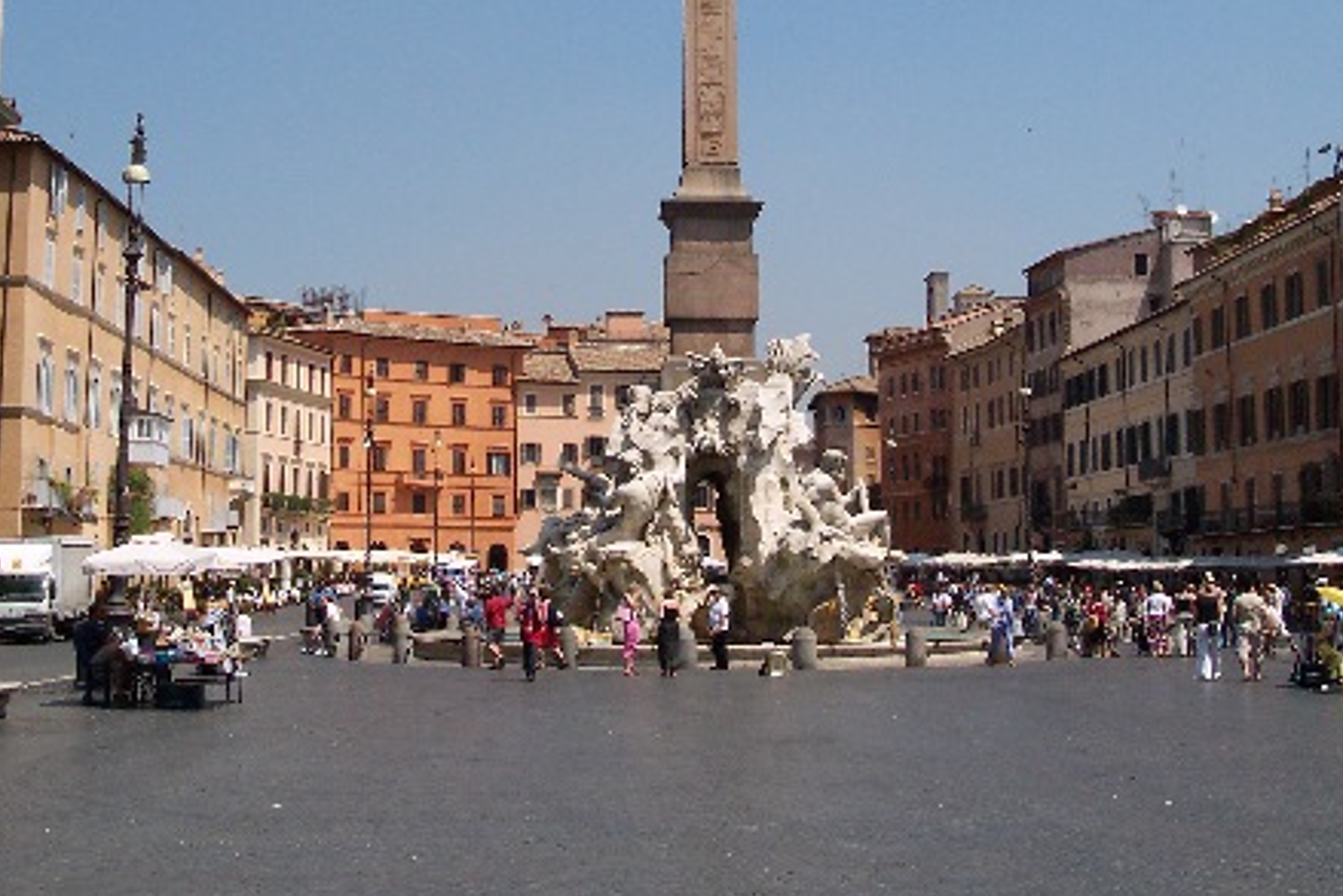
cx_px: 678
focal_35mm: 54
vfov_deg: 24.7
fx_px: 2015
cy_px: 174
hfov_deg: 36.9
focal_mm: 8
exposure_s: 1/1000
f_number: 4.8
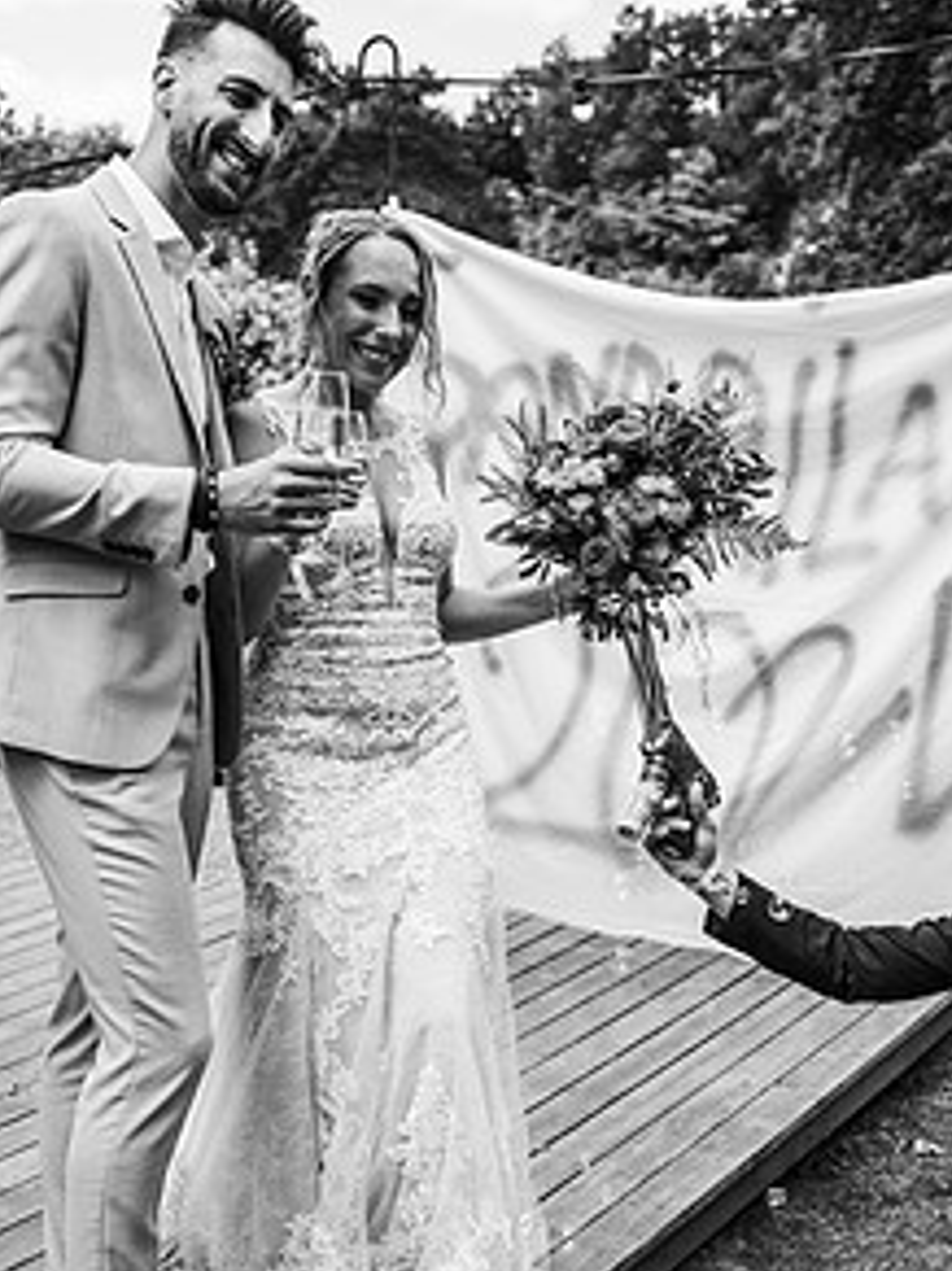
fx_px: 1908
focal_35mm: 52
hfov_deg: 27.8
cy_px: 900
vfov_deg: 36.2
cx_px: 648
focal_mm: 35
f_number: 2.8
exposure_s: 1/1000
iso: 100
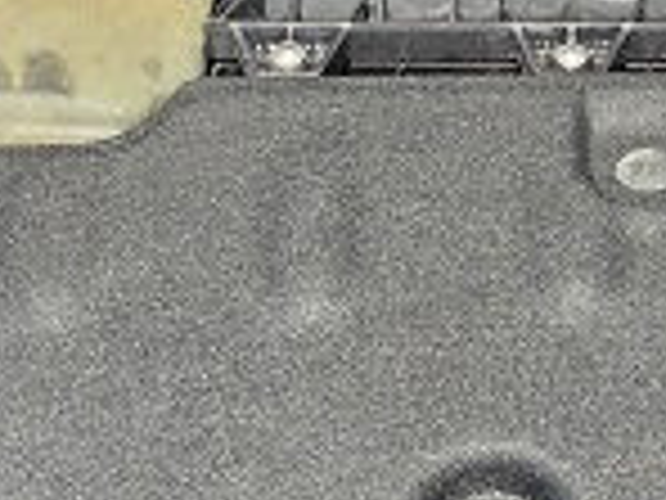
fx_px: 2386
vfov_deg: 11.2
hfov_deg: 15.7
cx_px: 608
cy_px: 874
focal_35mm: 124
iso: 64
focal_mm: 6.5
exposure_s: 1/5015
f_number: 1.4
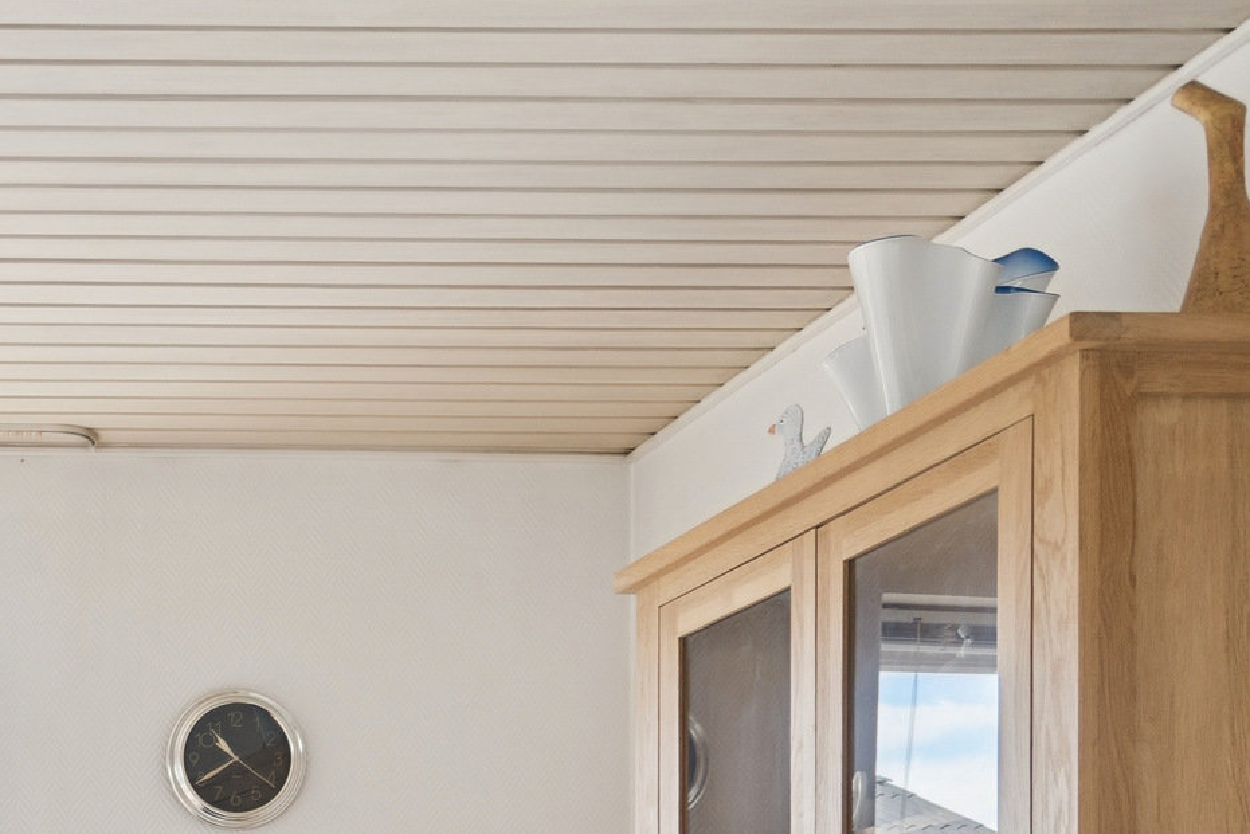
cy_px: 1101
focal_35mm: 58
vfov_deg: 21.1
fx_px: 2014
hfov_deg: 29.0
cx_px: -307
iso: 400
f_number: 5
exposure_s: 1/100
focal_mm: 18
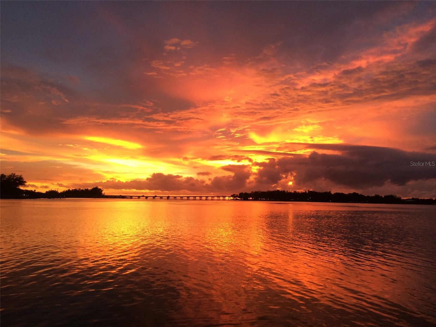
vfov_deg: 46.8
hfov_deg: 60.0
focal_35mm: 30
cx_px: 218
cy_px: 164
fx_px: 378
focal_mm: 4.12
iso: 80
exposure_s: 1/30
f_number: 2.2
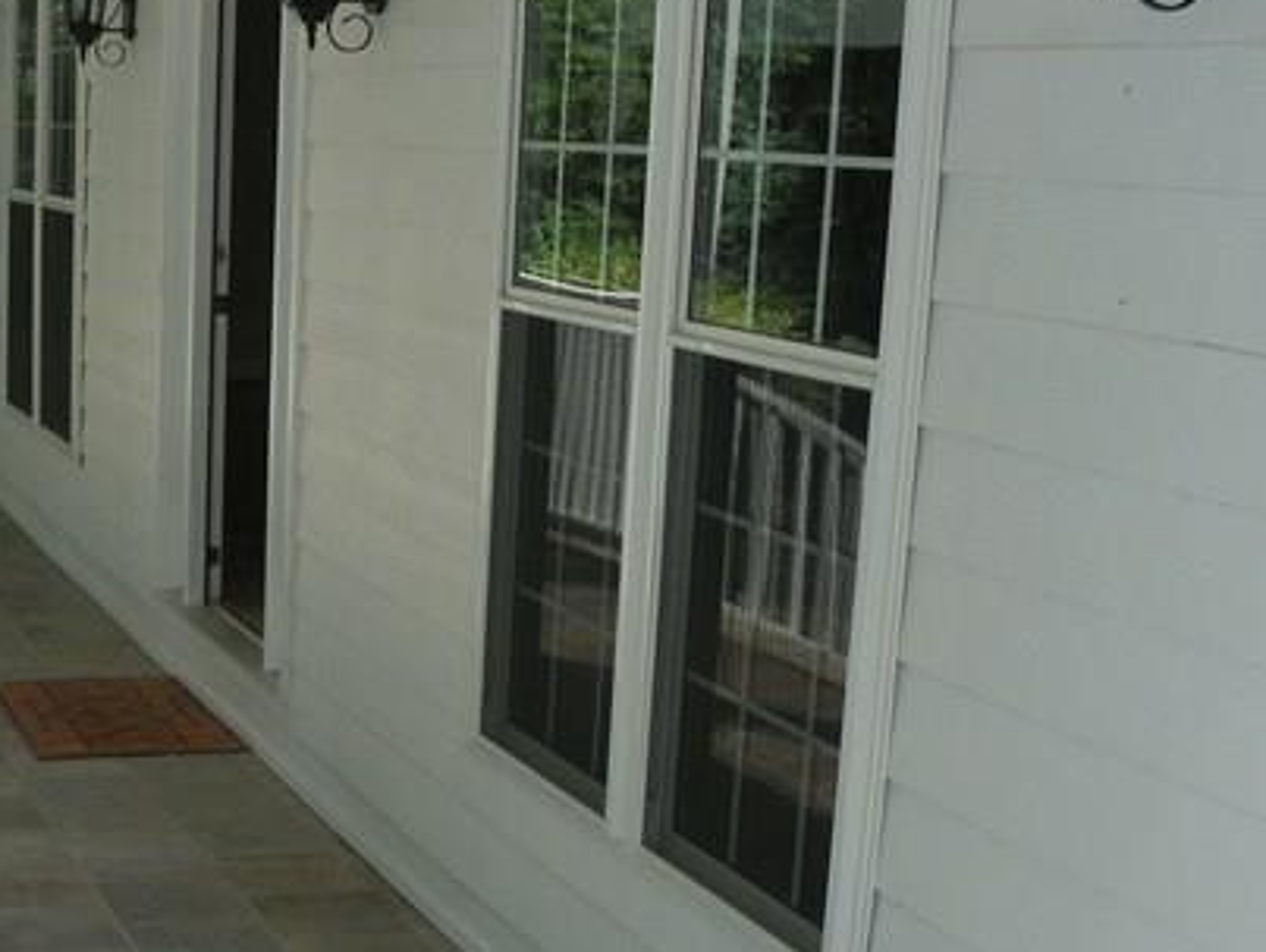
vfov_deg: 21.8
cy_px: 833
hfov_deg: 29.2
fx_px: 2416
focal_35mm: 66
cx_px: 440
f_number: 4.5
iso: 64
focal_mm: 4.6
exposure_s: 1/400
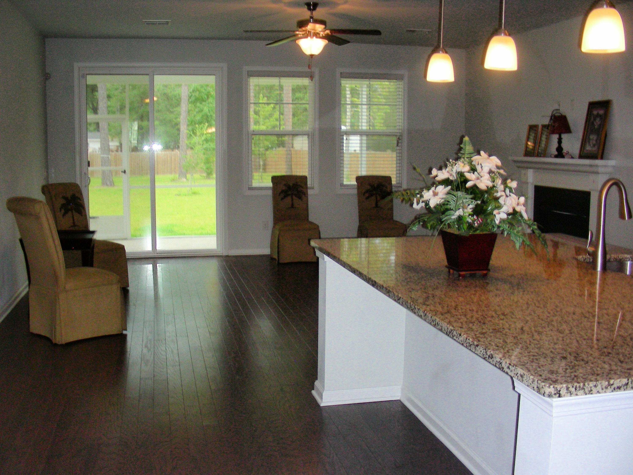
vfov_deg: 37.7
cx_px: 316
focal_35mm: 38
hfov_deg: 49.0
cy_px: 238
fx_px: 695
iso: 104
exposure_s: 1/60.1
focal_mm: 6.3
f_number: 3.5
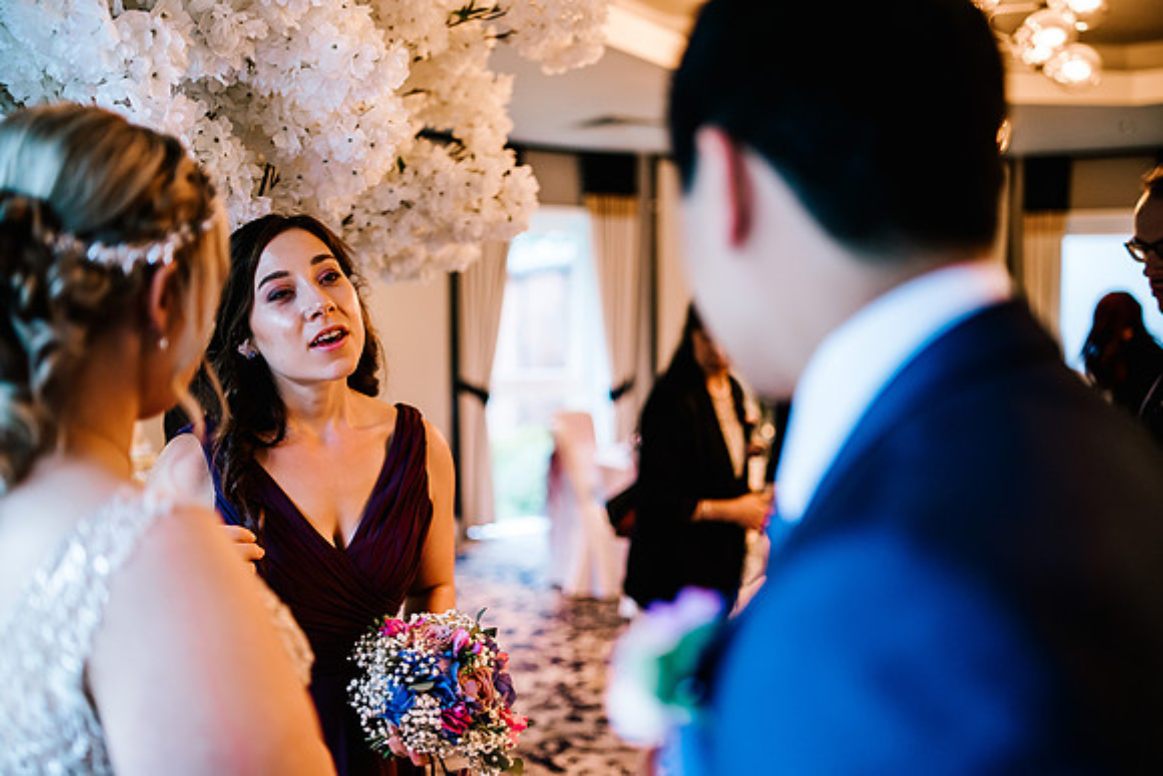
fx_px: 1131
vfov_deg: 37.9
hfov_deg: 54.4
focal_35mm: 35
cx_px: 582
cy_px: 388
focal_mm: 35
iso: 1250
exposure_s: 1/250
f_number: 1.4
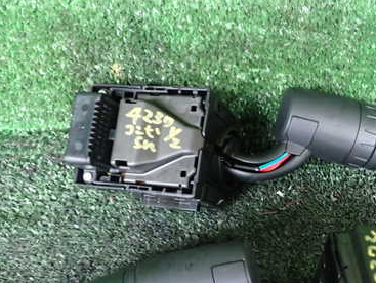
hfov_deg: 37.8
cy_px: 205
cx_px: 288
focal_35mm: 49
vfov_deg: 29.4
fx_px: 533
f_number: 2.3
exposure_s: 1/30
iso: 800
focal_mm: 5.4
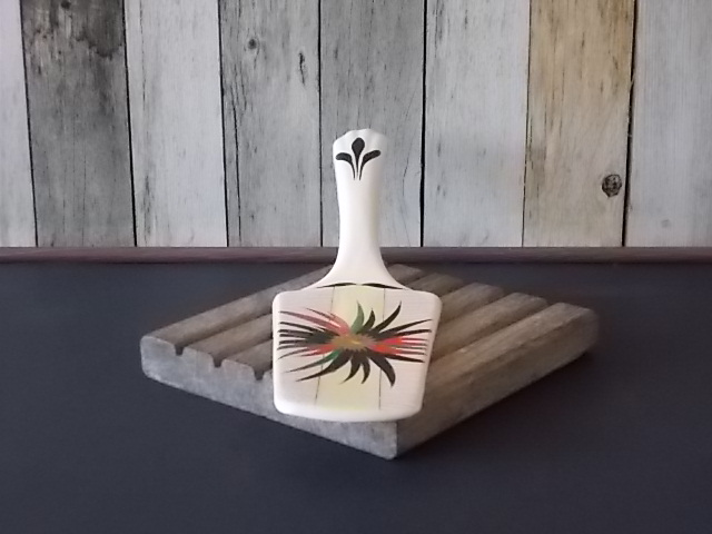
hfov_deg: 29.4
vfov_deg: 22.3
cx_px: 356
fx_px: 1358
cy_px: 267
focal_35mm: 66
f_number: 5.3
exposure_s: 1/40
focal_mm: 11.8
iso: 800
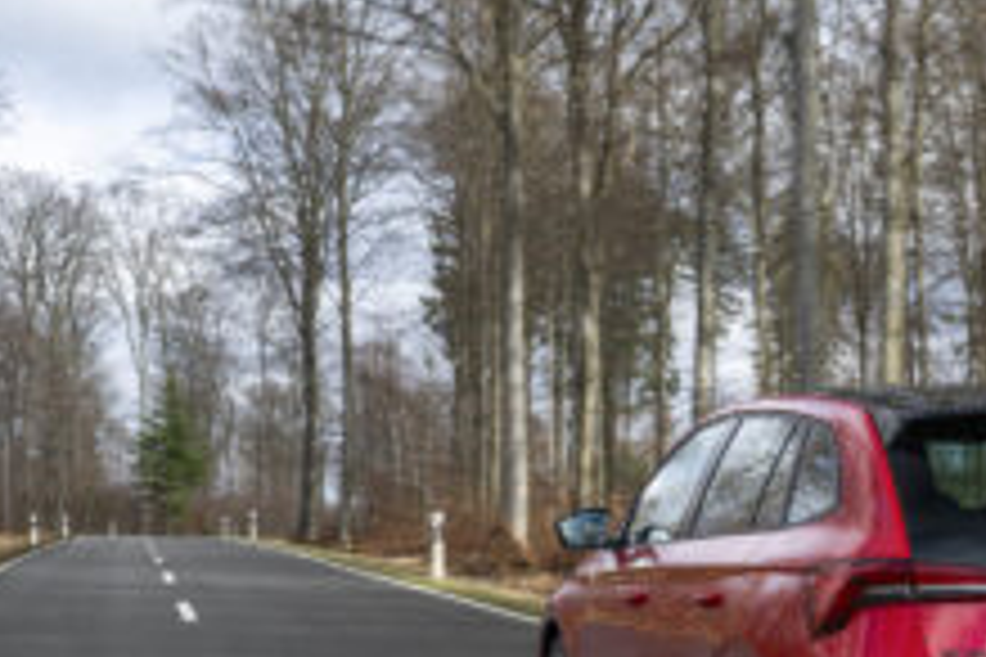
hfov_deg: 24.4
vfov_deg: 17.2
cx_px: 1011
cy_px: 484
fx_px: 2164
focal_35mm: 79
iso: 32
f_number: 10
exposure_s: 1/20
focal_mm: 38
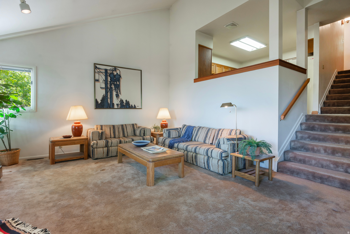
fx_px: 165
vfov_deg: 70.5
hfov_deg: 93.3
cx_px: 175
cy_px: 117
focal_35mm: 17
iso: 640
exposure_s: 1/20
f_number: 7.1
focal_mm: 17
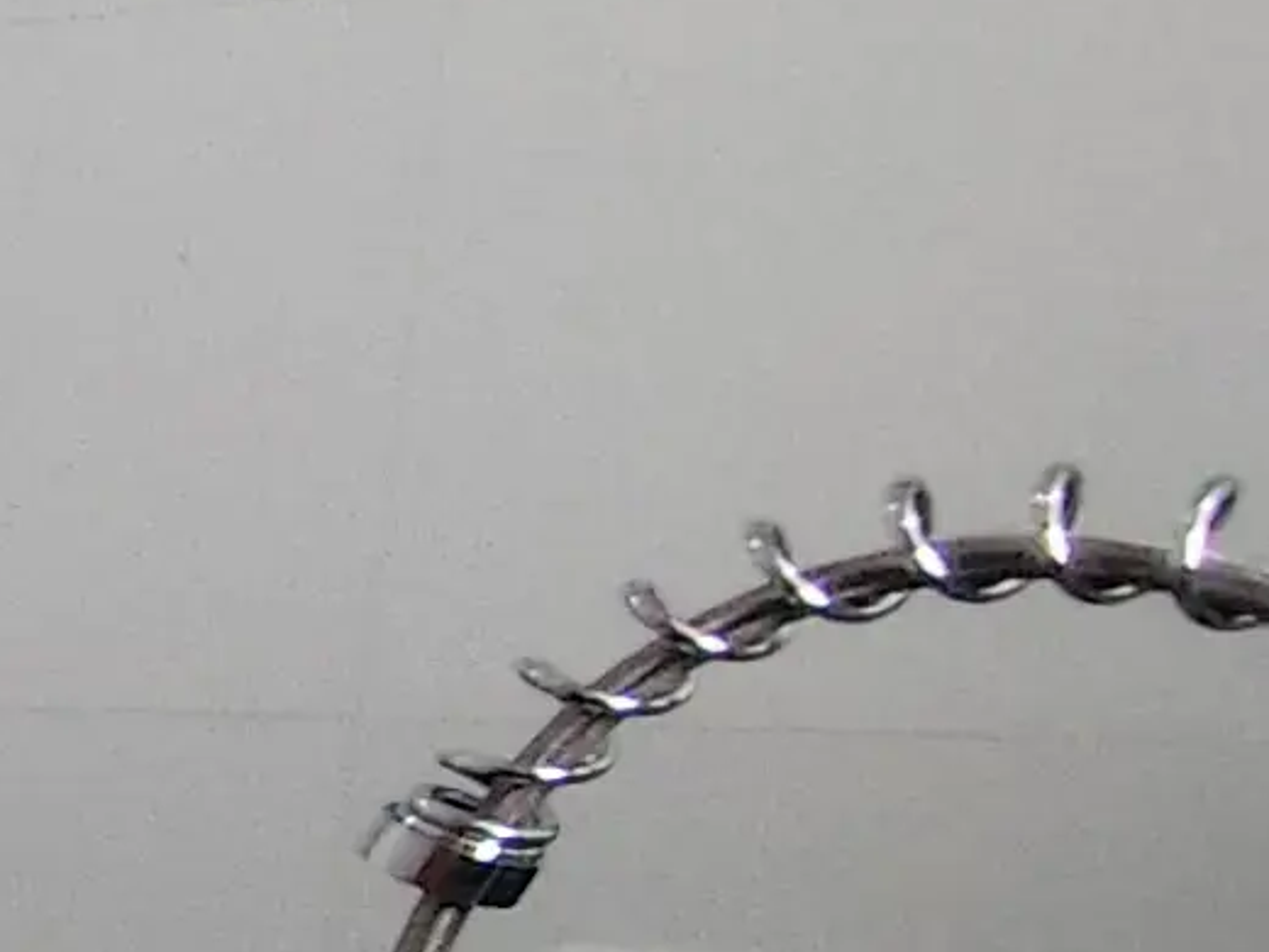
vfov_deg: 14.1
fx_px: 3703
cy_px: 1194
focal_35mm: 101
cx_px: -2636
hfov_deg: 11.1
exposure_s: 1/60
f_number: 2.2
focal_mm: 1.65
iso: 500
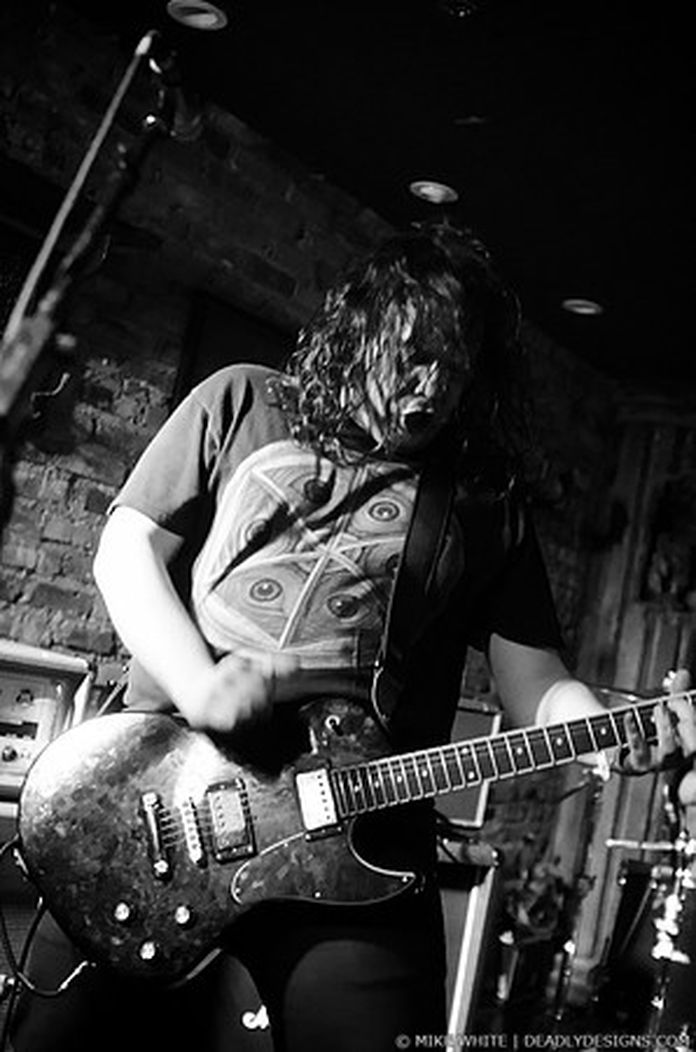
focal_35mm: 45
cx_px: 348
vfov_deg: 43.7
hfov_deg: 29.7
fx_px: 1311
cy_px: 526
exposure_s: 1/160
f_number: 2.8
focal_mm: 30
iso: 2000
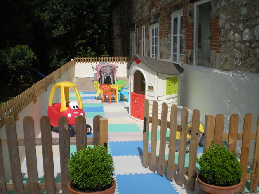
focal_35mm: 38
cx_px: 130
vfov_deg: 37.7
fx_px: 284
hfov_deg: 49.0
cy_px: 97
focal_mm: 6.3
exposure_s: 1/975
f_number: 4.6
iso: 64
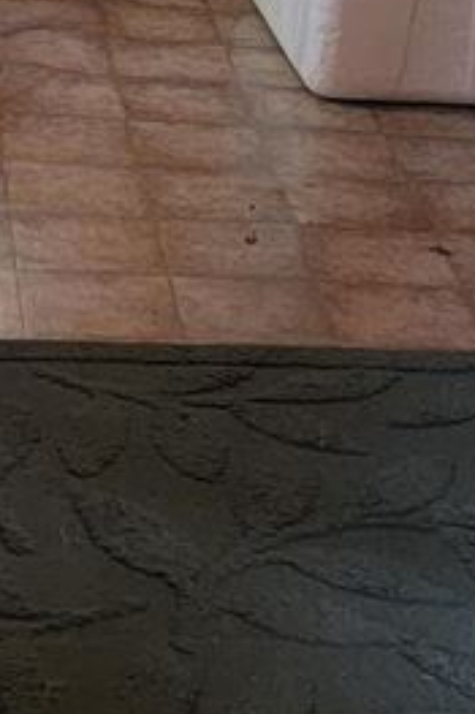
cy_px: -171
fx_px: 2893
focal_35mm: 146
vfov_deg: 13.6
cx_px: 255
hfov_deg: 9.4
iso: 200
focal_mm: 6.7
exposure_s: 1/39
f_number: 1.8
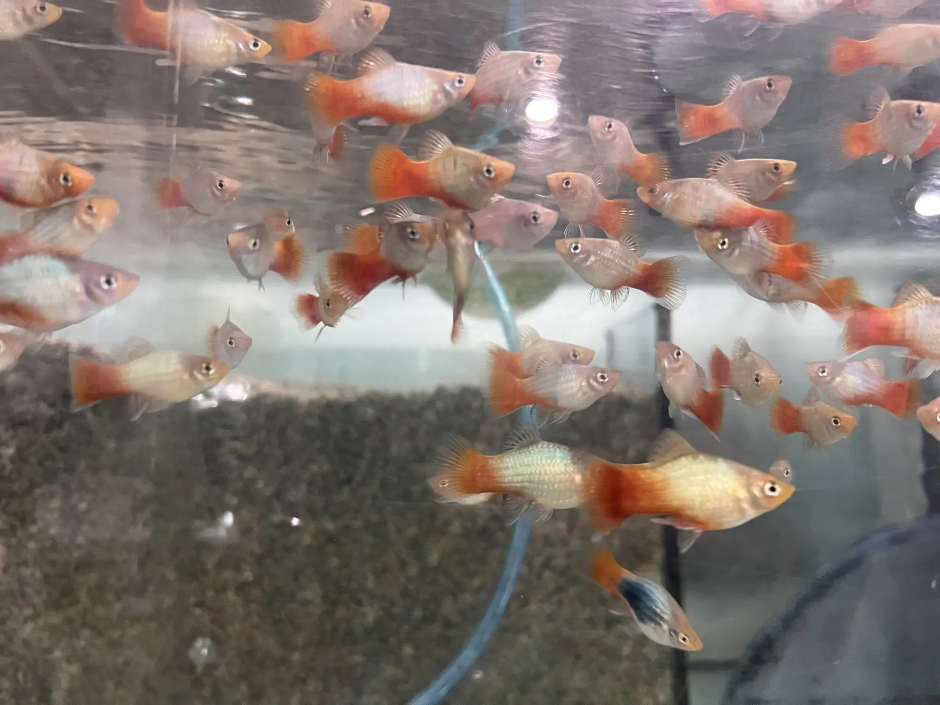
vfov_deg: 53.1
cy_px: 352
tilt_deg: +5.8
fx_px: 706
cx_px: 470
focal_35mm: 26
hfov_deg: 67.3
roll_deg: +0.0
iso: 250
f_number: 1.5
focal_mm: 5.7
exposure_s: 1/60
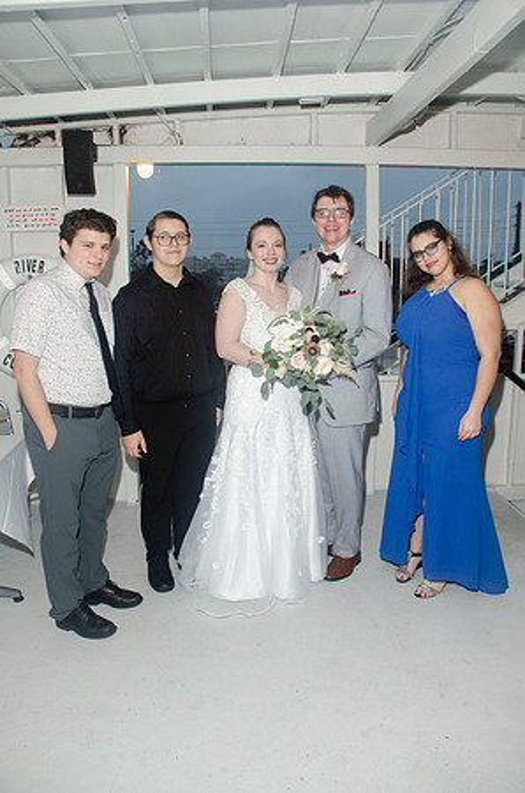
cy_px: 396
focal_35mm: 27
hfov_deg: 47.7
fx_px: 593
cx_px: 262
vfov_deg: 67.5
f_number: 5.6
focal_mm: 18
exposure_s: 1/60
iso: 400
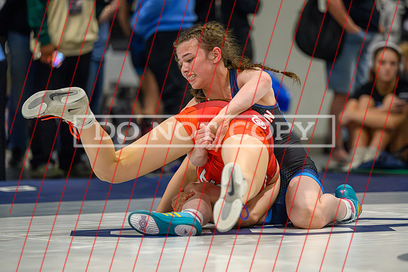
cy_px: 126
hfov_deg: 9.1
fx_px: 2567
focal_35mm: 226
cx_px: 247
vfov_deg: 6.1
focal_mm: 185
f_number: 2.8
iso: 10000
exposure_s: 1/800
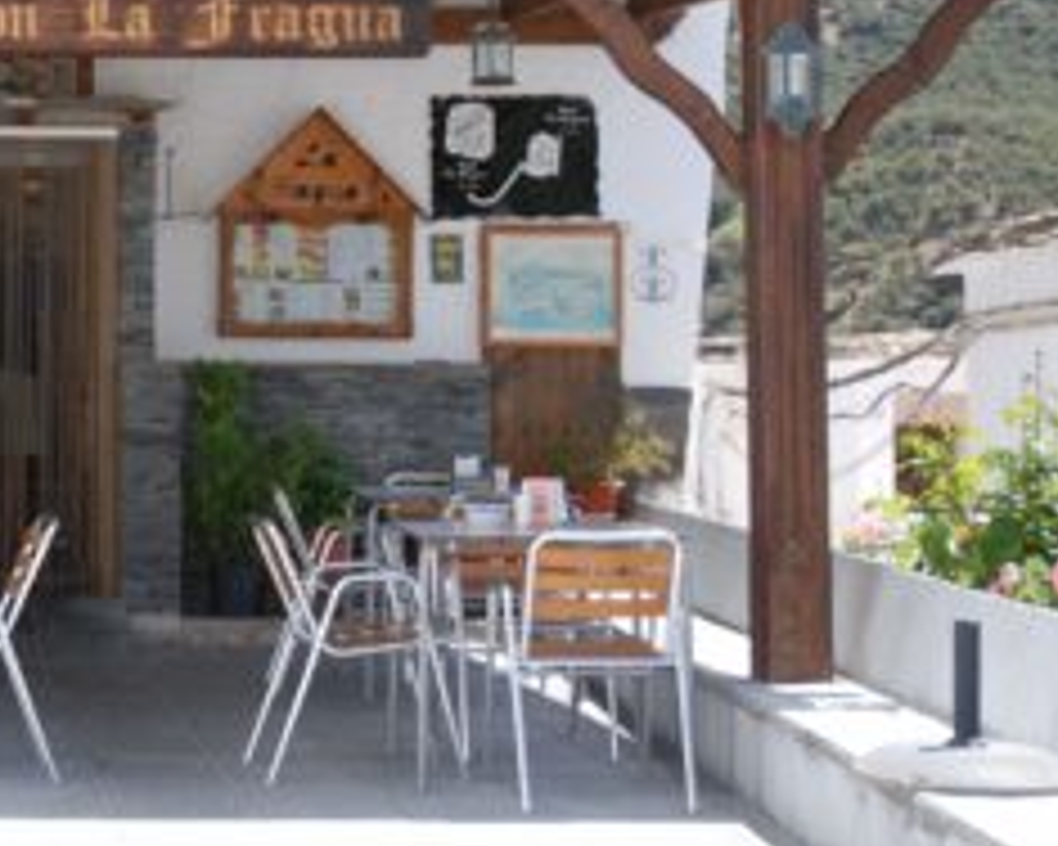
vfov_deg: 16.4
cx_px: -9
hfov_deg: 19.9
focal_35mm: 93
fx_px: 2912
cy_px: 200
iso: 100
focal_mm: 31
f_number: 4.5
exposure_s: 1/200
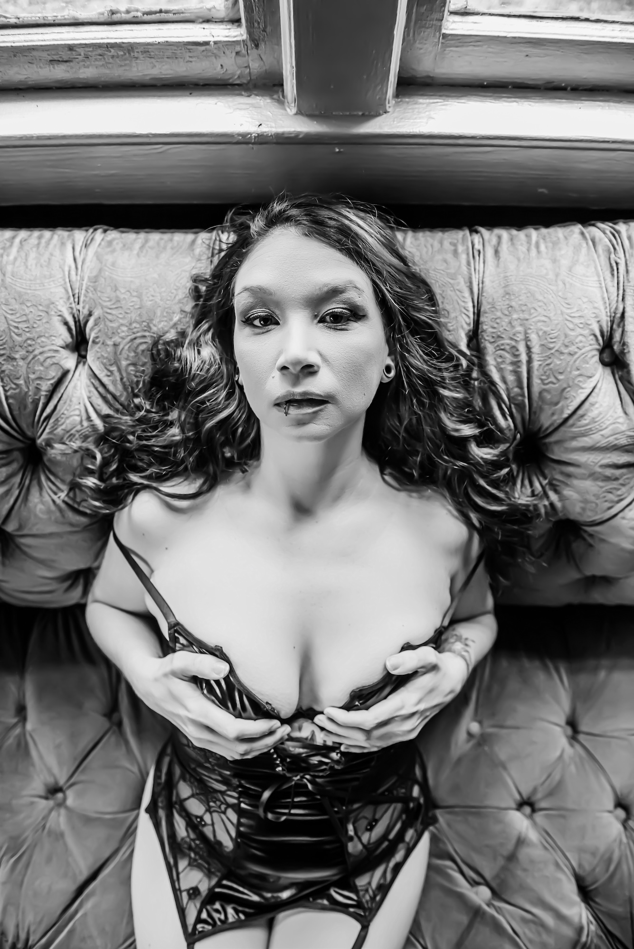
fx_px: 633
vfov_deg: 73.7
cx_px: 317
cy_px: 474
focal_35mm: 24
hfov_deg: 53.2
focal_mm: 24
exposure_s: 1/400
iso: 5000
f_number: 3.2
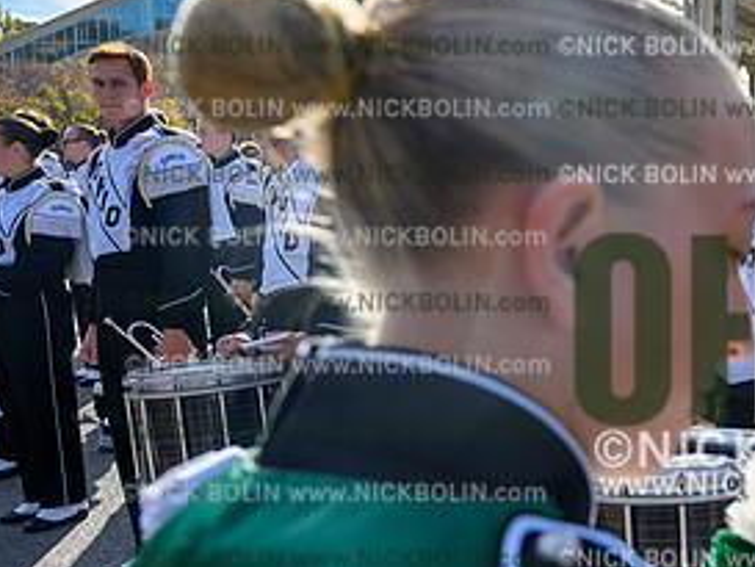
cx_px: 769
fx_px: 1069
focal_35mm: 49
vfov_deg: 29.5
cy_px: 365
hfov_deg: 35.0
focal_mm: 24
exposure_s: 1/800
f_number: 5
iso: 200
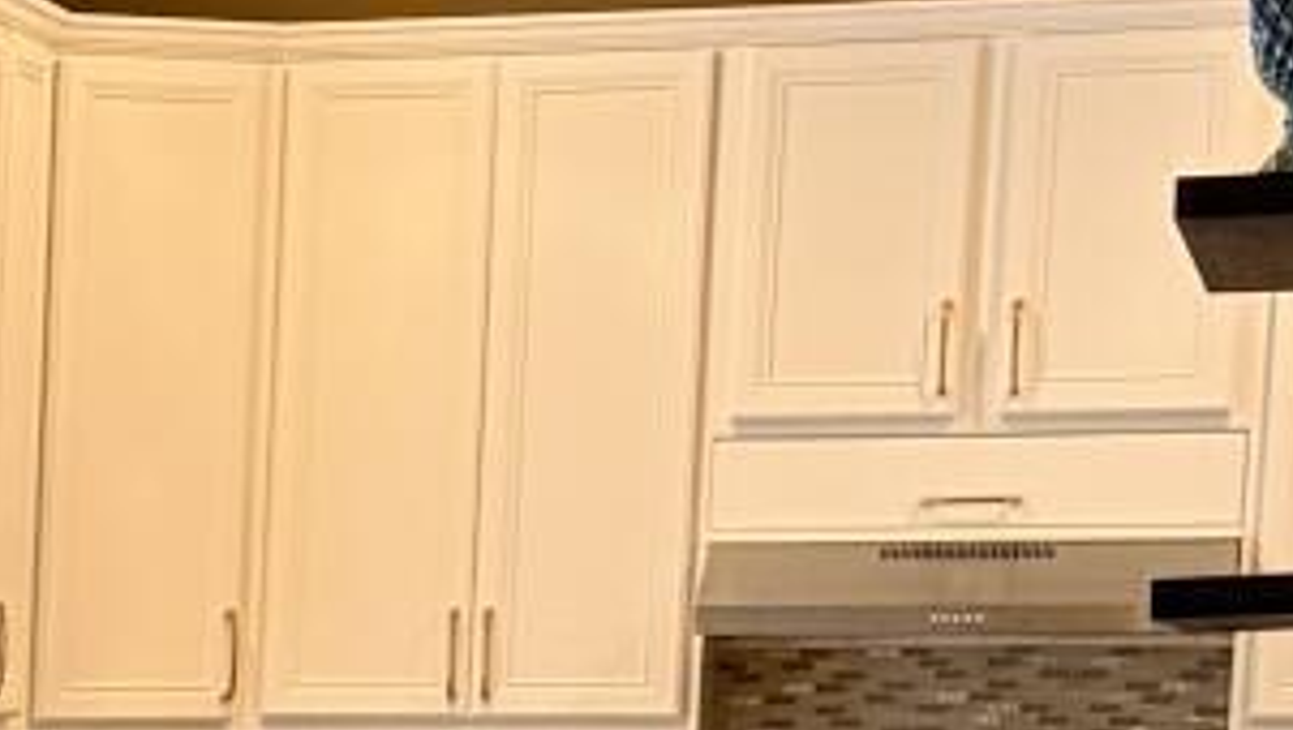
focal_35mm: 188
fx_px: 6452
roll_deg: -0.1
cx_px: -1495
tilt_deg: -8.0
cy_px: 1666
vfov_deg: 6.2
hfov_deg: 10.3
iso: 125
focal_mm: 5.96
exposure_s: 1/60
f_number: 1.6
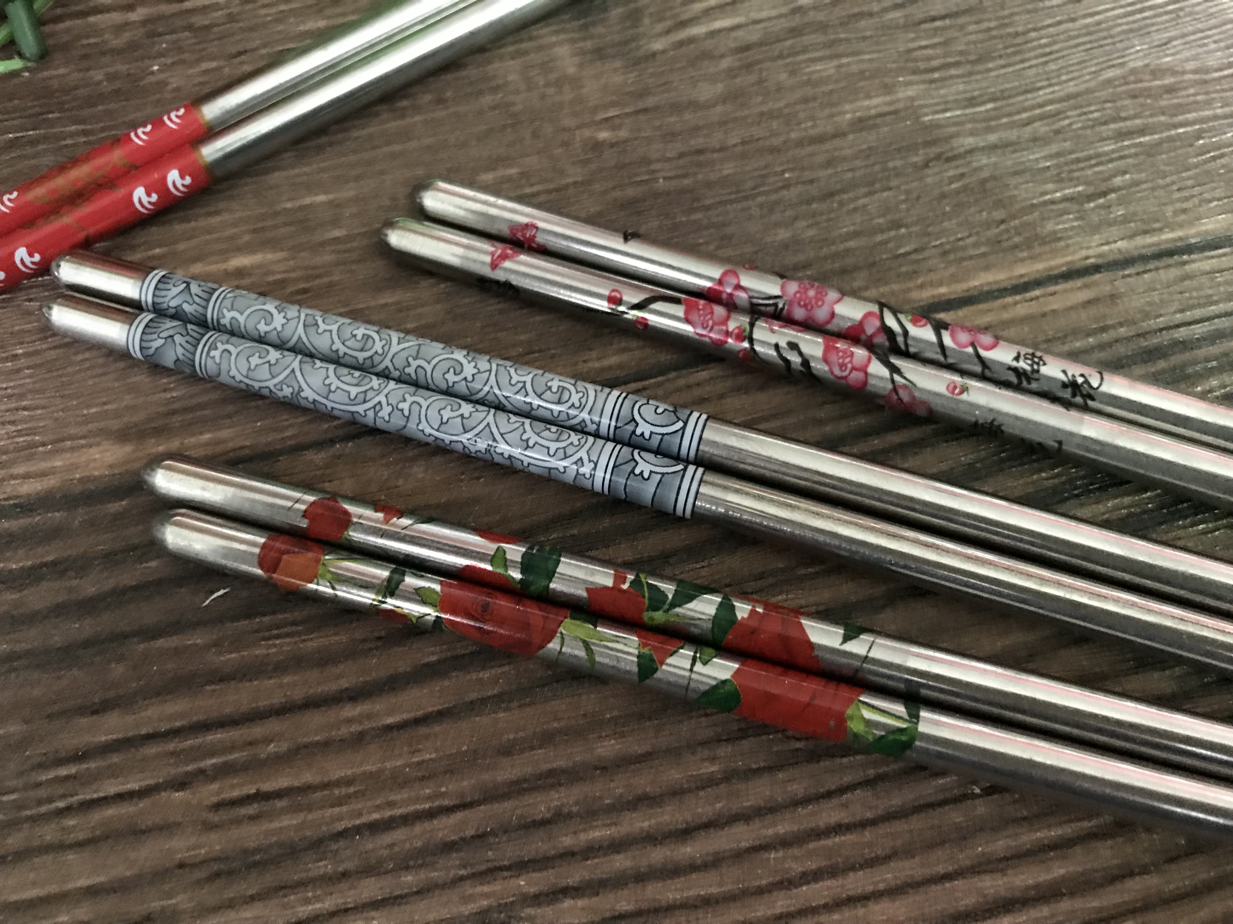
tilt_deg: -66.4
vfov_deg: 49.7
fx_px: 997
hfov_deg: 63.4
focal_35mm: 28
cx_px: 616
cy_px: 462
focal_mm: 3.99
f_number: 1.8
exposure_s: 1/6
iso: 80
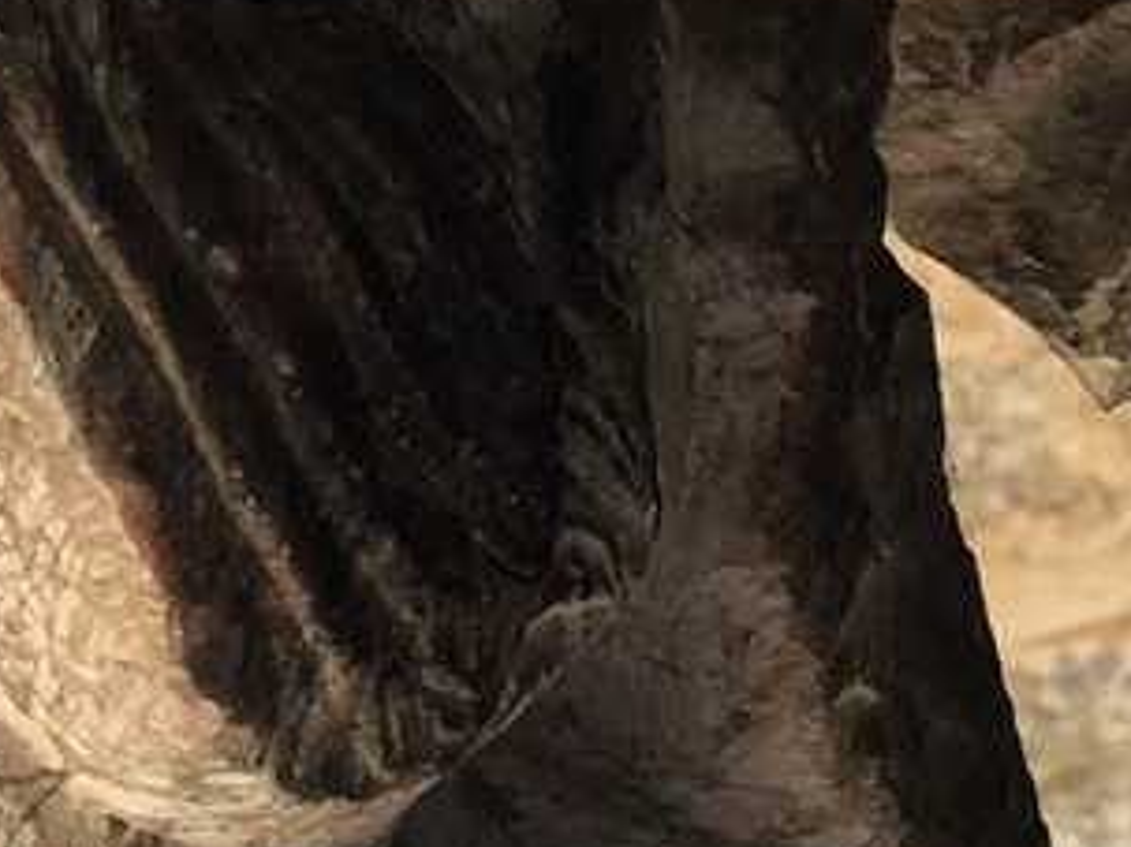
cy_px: 153
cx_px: -1250
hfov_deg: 6.9
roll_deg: +0.5
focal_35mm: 275
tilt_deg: +14.6
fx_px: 8981
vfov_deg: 5.4
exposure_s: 1/120
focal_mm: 6
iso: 25
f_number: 2.4
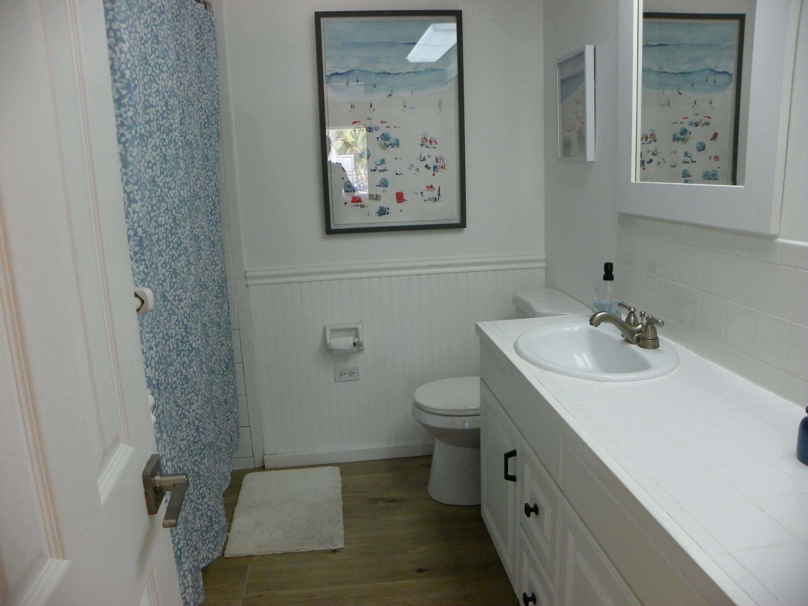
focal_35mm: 26
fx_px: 607
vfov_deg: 53.1
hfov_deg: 67.3
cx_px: 404
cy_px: 303
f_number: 2.8
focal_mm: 4.6
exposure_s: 1/40
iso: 100
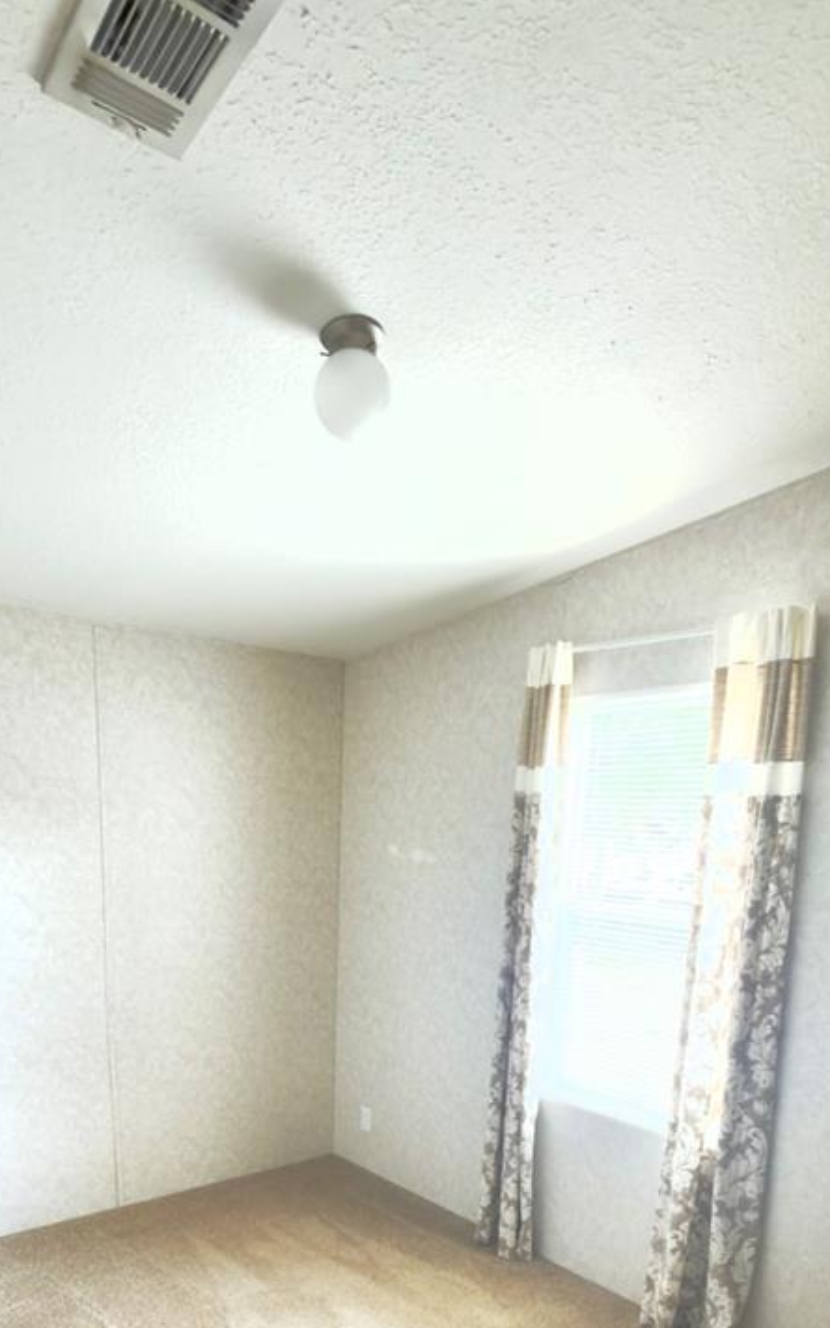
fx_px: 905
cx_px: 379
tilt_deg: -12.8
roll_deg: -2.6
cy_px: 1028
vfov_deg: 67.0
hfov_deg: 49.2
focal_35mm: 25
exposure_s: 1/30
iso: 64
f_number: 2.2
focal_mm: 2.22
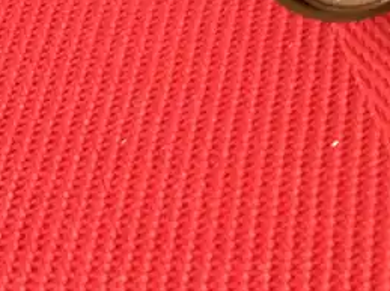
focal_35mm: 135
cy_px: 90
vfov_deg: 10.9
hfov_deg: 13.6
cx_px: -239
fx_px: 1517
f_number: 2.4
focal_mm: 4.28
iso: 320
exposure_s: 1/15
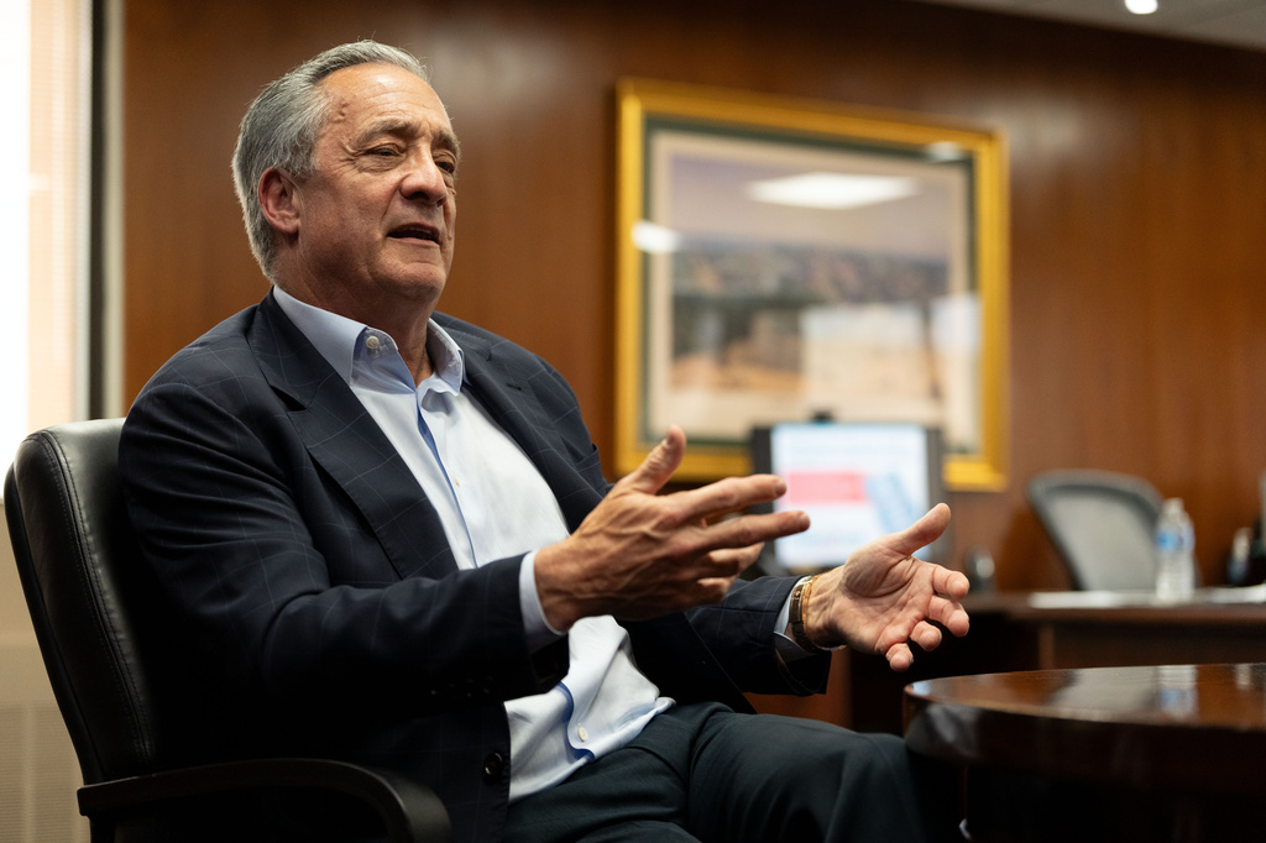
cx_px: 633
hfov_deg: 28.9
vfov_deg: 19.4
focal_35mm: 70
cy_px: 422
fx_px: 2461
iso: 3200
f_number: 2.8
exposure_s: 1/400
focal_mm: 70
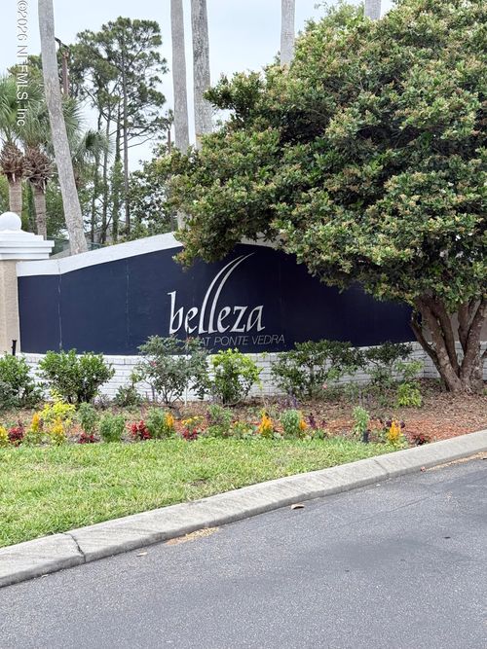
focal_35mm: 48
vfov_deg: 39.7
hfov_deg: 30.3
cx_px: 244
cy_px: 324
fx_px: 901
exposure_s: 1/2577
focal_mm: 6.76
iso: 100
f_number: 1.78
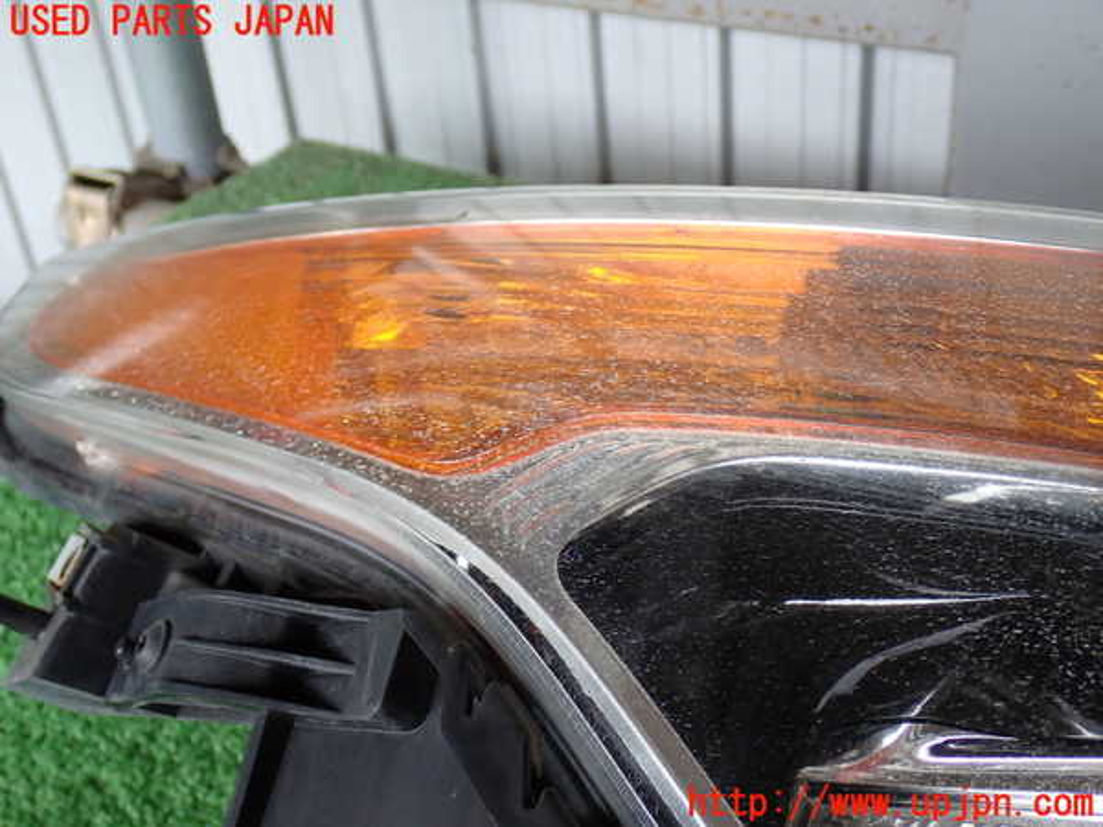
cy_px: 414
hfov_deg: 40.4
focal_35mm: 47
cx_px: 552
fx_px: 1498
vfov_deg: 30.9
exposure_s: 1/80
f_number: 3.1
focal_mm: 8.4
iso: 200
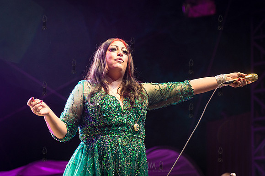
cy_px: 81
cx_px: 122
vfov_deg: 15.8
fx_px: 634
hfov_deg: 23.6
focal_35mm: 86
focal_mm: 80
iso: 2500
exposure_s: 1/400
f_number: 4
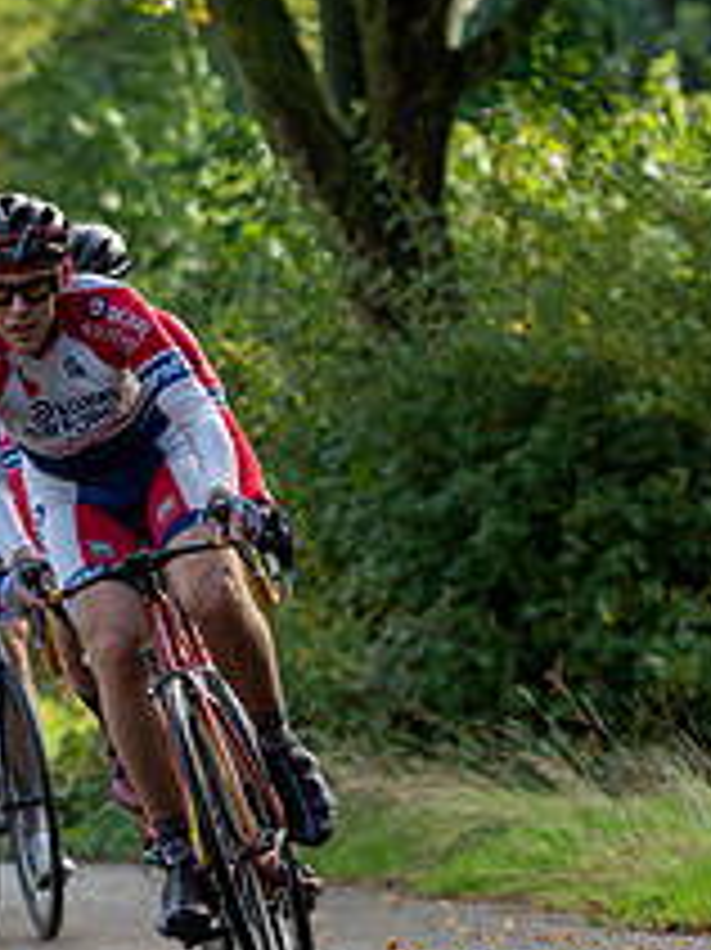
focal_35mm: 331
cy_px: 475
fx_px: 9074
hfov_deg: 4.5
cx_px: -108
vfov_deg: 6.0
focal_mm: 125
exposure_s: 1/400
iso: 200
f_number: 3.2
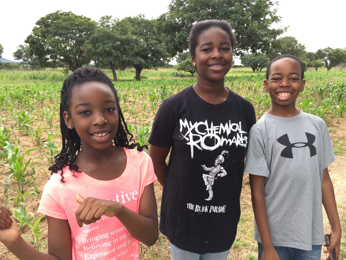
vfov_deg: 48.2
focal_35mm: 29
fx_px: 290
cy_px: 130
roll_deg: -3.2
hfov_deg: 61.7
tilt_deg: -12.8
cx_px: 173
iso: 32
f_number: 2.2
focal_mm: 4.15
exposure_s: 1/100
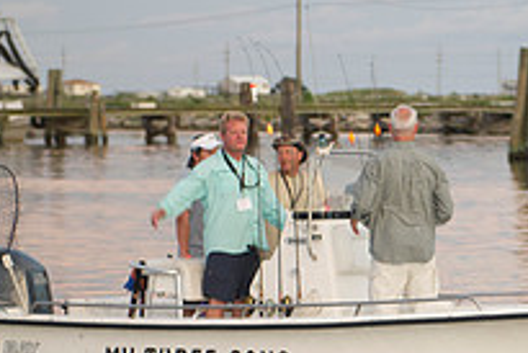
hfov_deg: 11.7
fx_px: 2568
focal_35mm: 175
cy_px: 325
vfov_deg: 7.8
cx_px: 482
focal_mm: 62
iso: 125
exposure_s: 1/50
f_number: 2.8
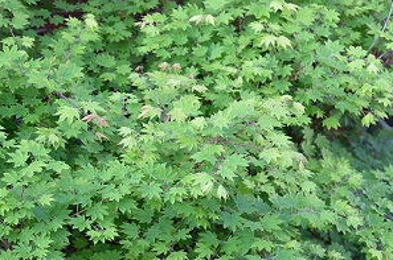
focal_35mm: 109
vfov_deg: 12.5
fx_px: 1188
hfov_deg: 18.3
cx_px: 9
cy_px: 201
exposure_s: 1/100
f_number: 5
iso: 250
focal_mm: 50
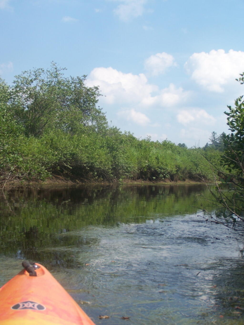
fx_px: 601
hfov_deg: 22.9
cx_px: 122
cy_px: 162
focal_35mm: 64
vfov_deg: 30.3
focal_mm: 10.7
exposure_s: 1/1000
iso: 80
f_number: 3.2
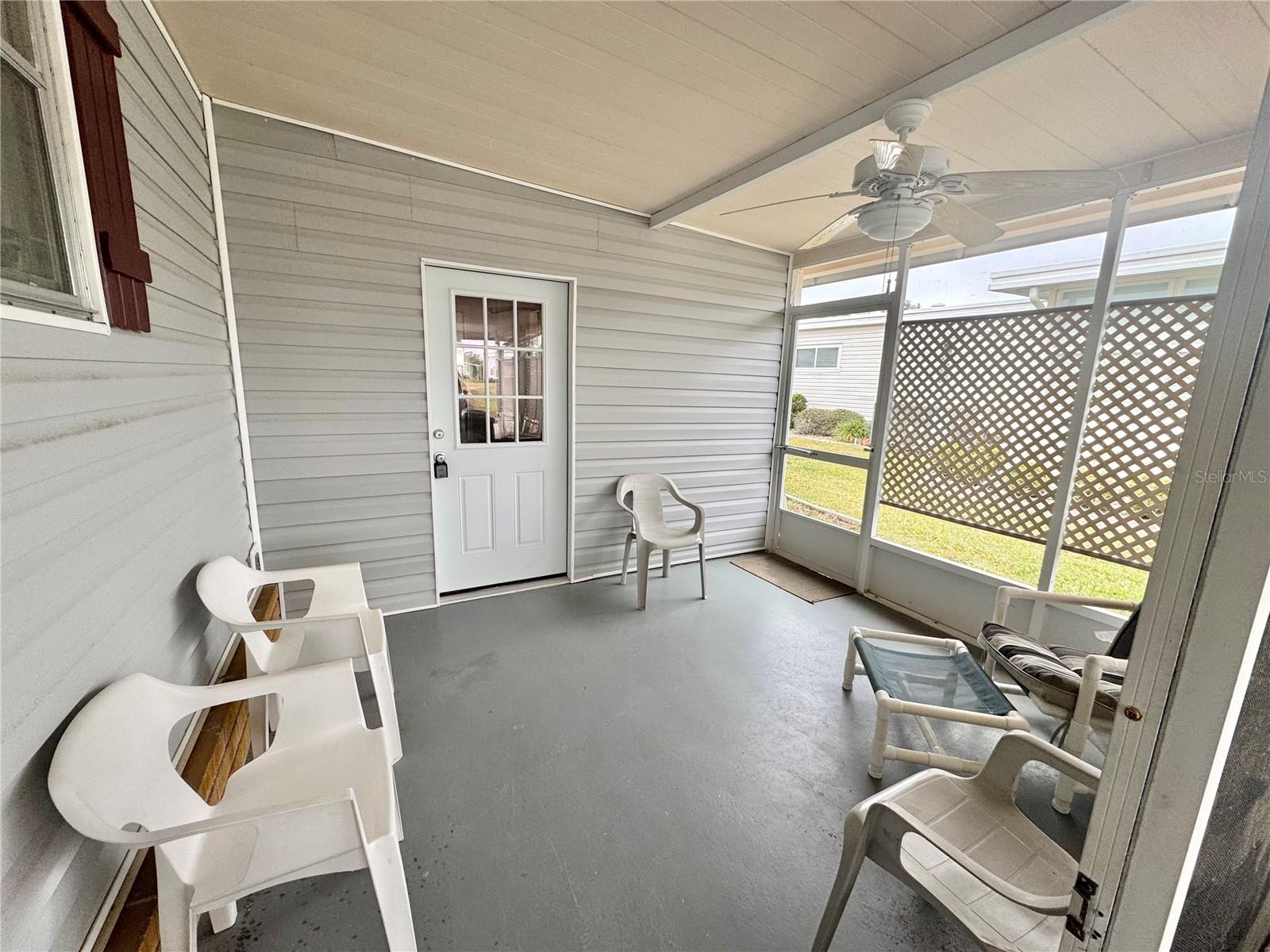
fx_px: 514
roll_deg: -2.3
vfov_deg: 85.7
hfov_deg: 102.1
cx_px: 635
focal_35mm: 14
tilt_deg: -11.4
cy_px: 476
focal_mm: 2.22
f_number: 2.2
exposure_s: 1/99
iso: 100
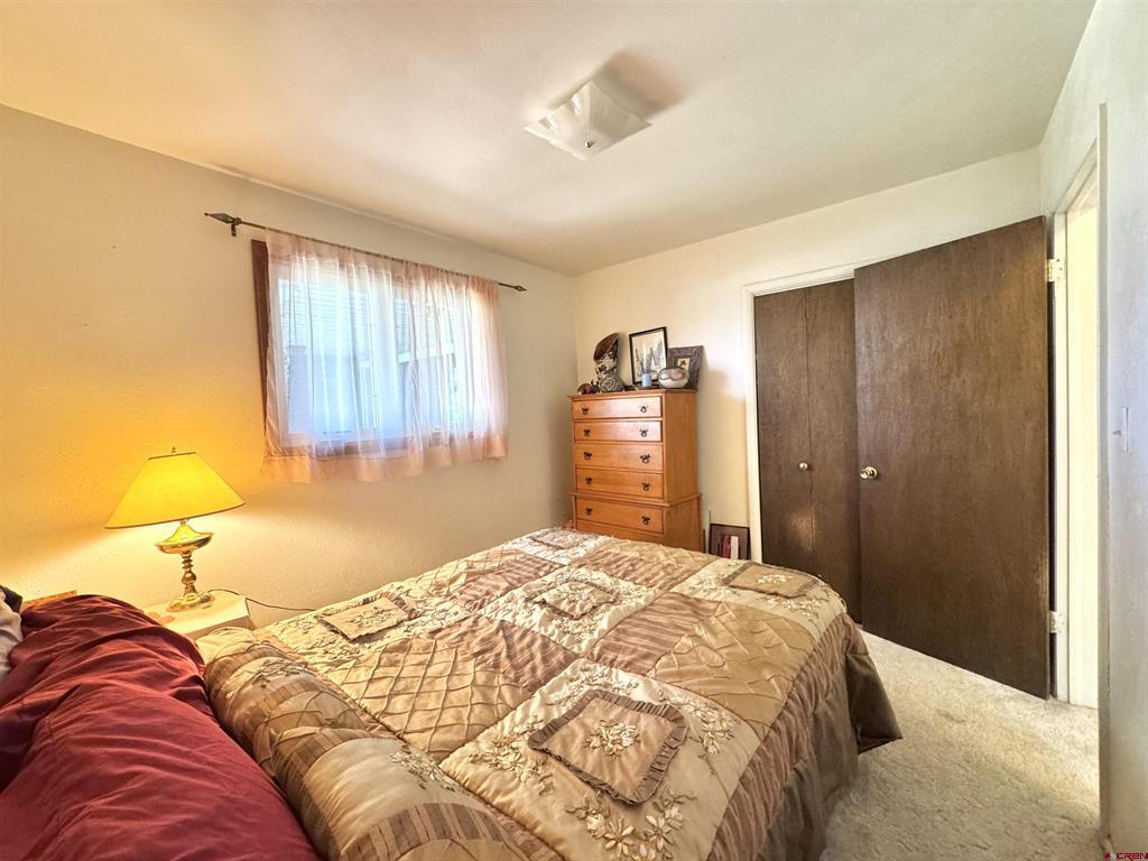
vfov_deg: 85.7
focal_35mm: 14
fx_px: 464
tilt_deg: -3.0
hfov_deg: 102.1
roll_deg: +2.9
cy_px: 430
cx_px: 574
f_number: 2.2
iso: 400
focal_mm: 2.22
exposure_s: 1/60
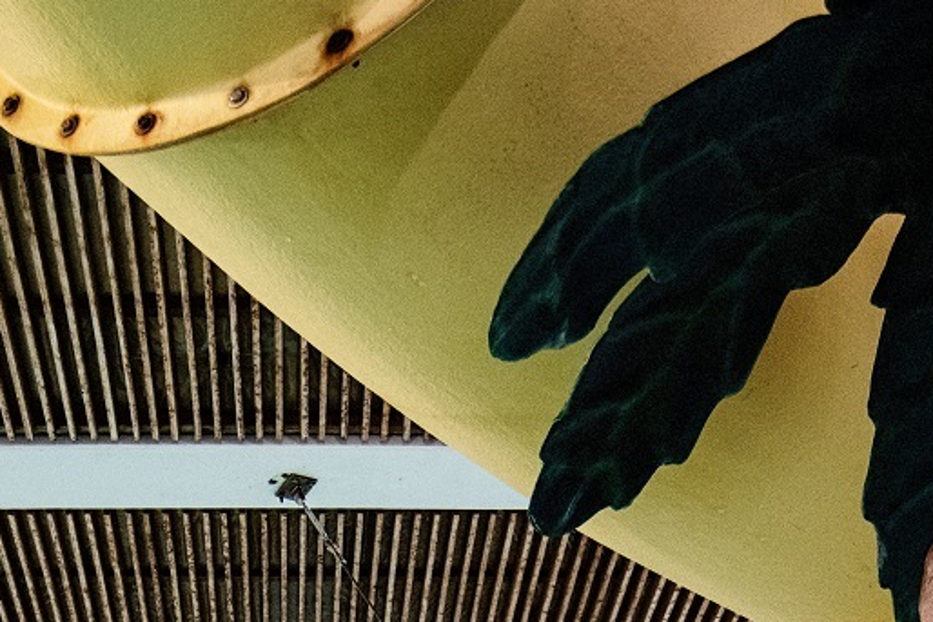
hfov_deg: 28.7
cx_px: 358
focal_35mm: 70
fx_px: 1815
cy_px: 1101
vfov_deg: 16.5
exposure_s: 1/40
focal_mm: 18
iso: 1000
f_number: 3.5
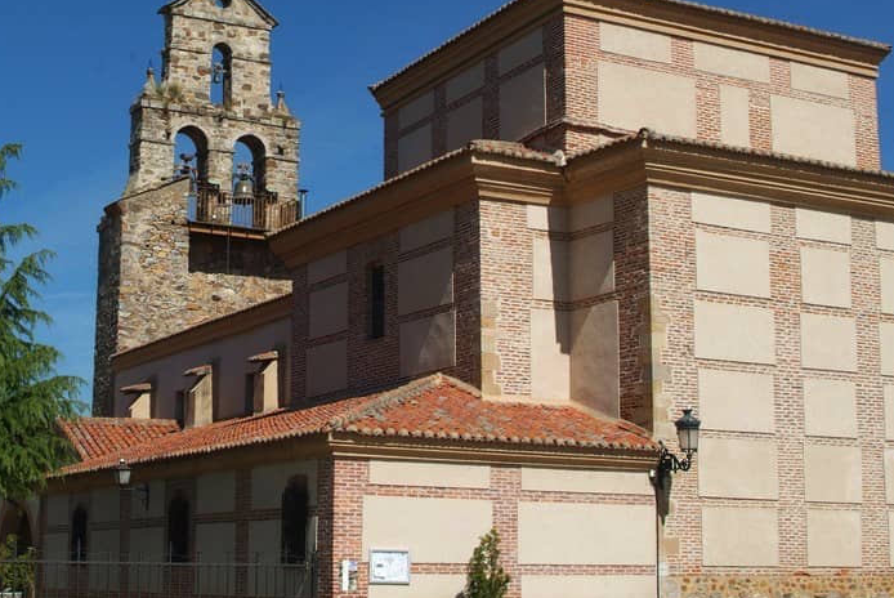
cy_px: 261
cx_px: 377
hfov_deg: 32.3
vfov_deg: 21.9
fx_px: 1541
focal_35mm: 62
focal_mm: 28
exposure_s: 1/250
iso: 100
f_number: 8
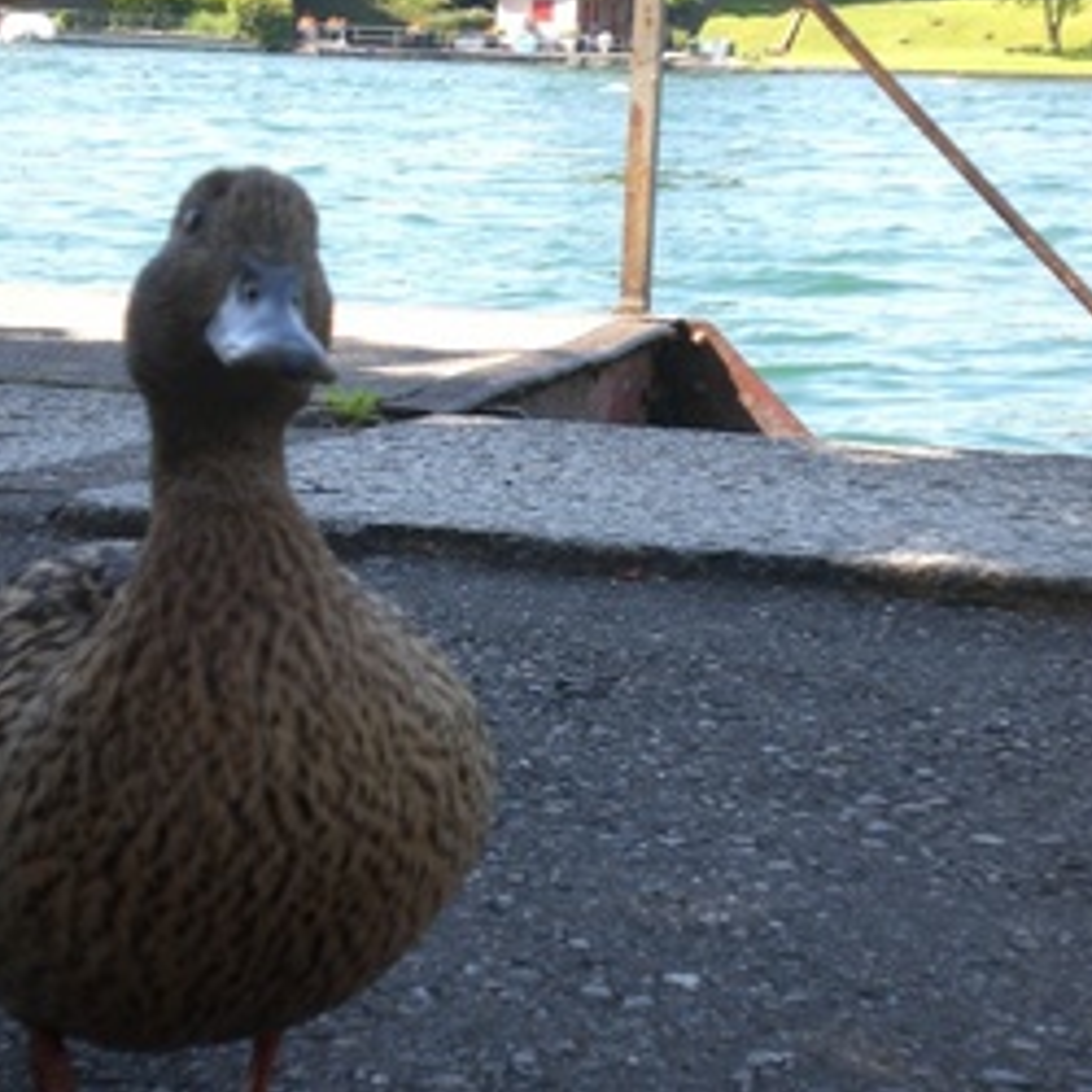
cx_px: 494
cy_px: 577
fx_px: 3176
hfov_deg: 19.5
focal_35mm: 89
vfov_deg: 19.5
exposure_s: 1/100
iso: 50
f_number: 4
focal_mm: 10.4
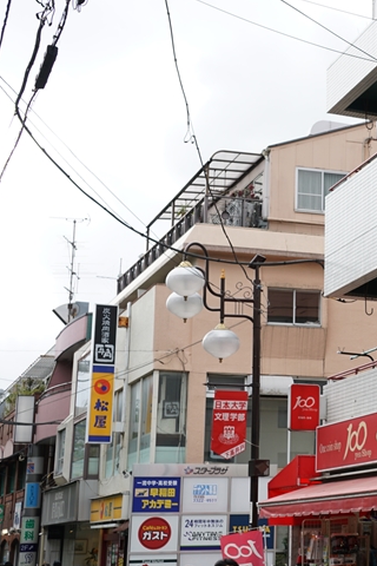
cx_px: 447
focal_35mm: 70
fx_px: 1099
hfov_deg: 18.5
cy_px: 291
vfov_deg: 28.8
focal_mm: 28
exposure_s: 1/160
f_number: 5.6
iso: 100
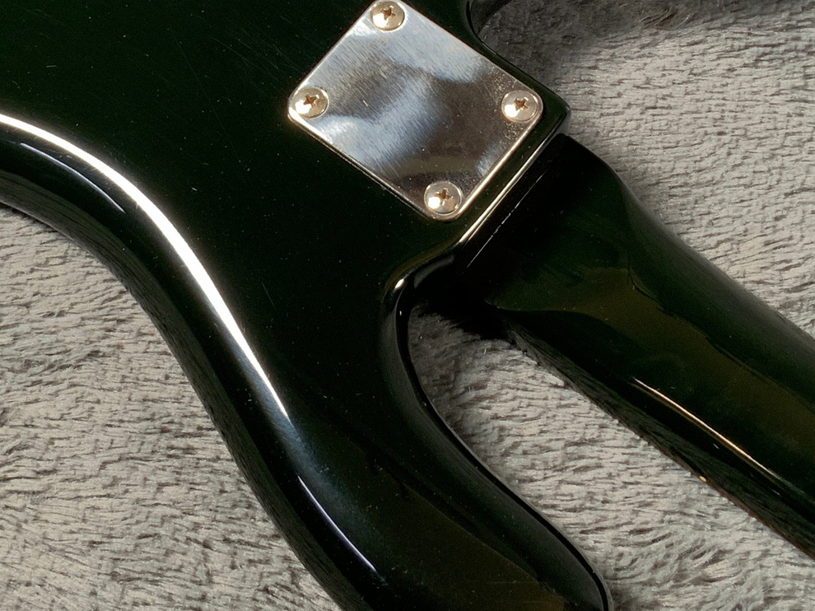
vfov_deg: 19.3
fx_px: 1765
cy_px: 87
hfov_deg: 25.9
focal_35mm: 75
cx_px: 311
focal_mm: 3
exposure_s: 1/62
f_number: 1.8
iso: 64
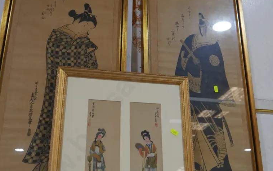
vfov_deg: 29.8
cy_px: 70
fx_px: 320
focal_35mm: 43
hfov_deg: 46.2
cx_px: 137
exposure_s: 1/60
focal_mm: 15
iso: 320
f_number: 3.6
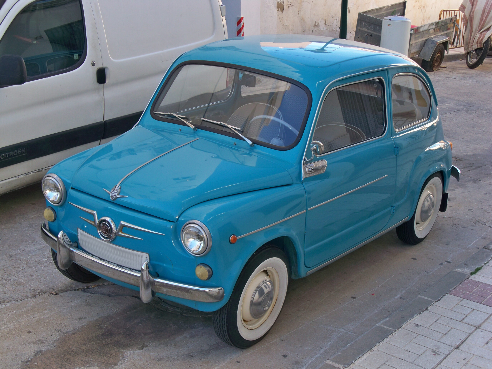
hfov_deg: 32.7
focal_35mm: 59
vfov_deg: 24.8
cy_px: 184
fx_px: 839
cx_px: 246
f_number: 4
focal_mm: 10.5
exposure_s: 1/80
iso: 80
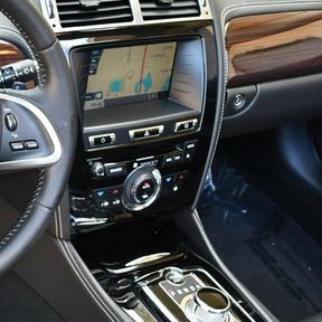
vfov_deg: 25.4
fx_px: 716
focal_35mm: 68
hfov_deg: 24.0
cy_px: 150
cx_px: -18
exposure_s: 1/250
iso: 640
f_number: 3.5
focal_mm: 18
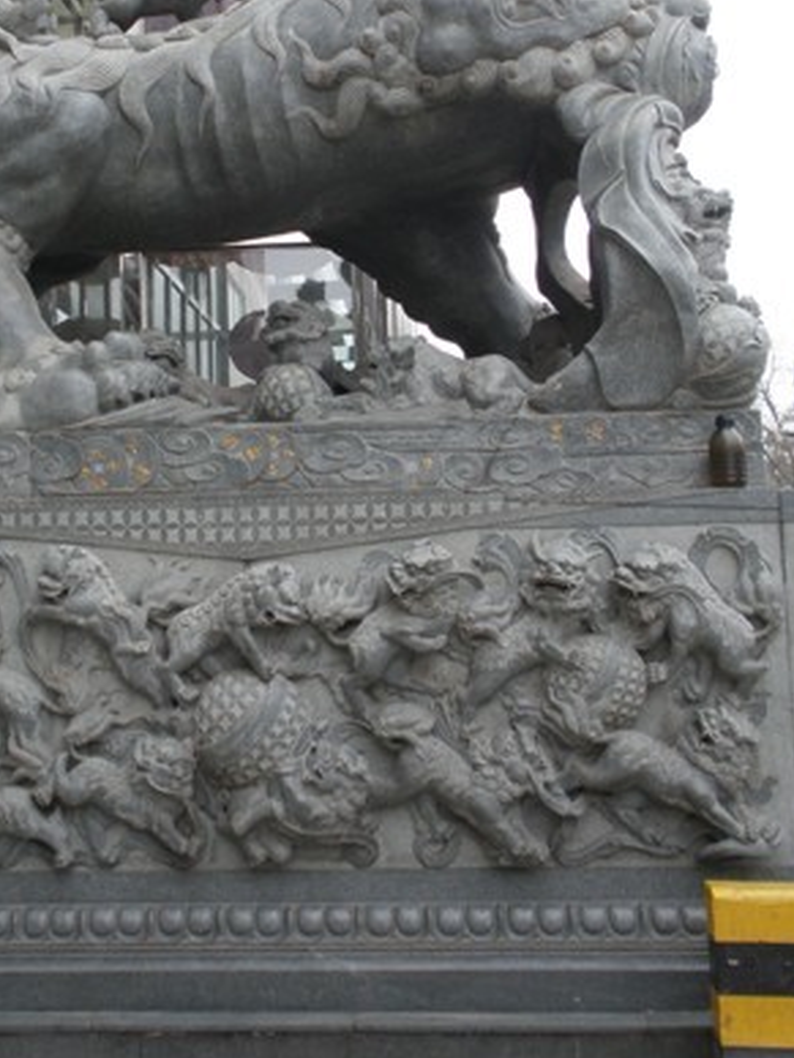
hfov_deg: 23.9
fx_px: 1866
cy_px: 365
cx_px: 256
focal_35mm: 61
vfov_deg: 31.5
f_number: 3.5
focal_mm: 6.6
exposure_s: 1/160
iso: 64
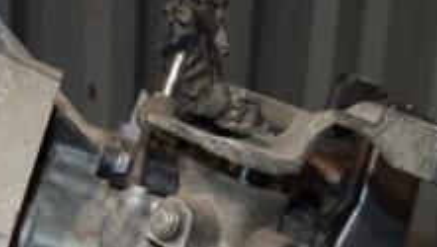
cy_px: 263
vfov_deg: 13.4
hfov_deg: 23.6
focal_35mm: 89
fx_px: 1038
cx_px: 127
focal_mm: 21
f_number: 5
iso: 800
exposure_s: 1/60
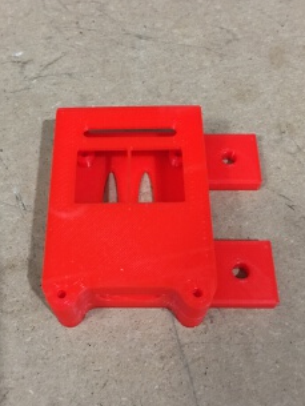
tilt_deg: -62.2
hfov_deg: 37.6
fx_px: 446
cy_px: 212
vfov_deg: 48.9
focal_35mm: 38
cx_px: 128
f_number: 2.2
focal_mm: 4.15
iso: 64
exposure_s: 1/4
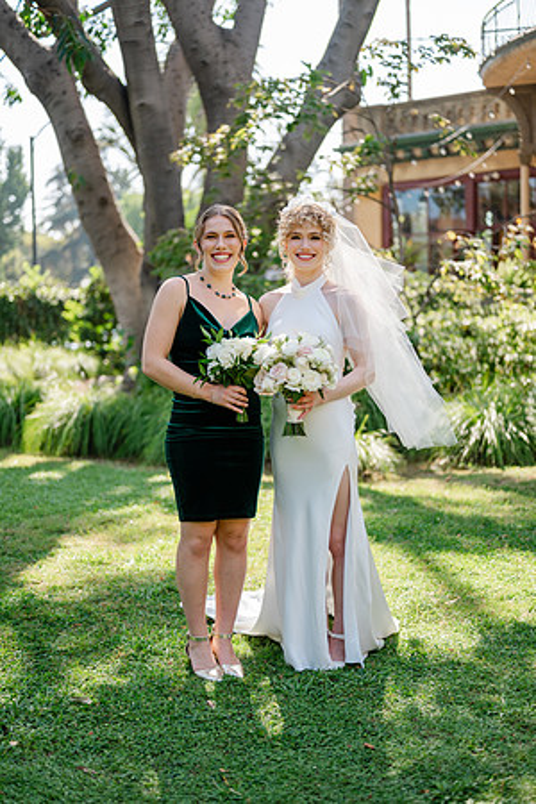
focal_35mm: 50
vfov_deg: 39.6
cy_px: 402
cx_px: 268
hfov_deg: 27.0
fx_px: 1117
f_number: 1.8
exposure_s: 1/800
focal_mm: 50
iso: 64
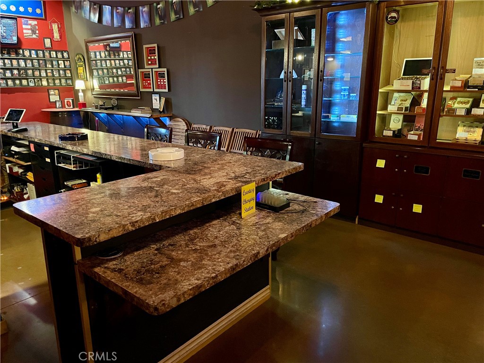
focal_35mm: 26
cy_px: 182
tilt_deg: -15.0
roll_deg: +0.6
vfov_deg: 53.1
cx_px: 242
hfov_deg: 67.3
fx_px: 364
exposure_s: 1/30
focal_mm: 4.2
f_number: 1.6
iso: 1000
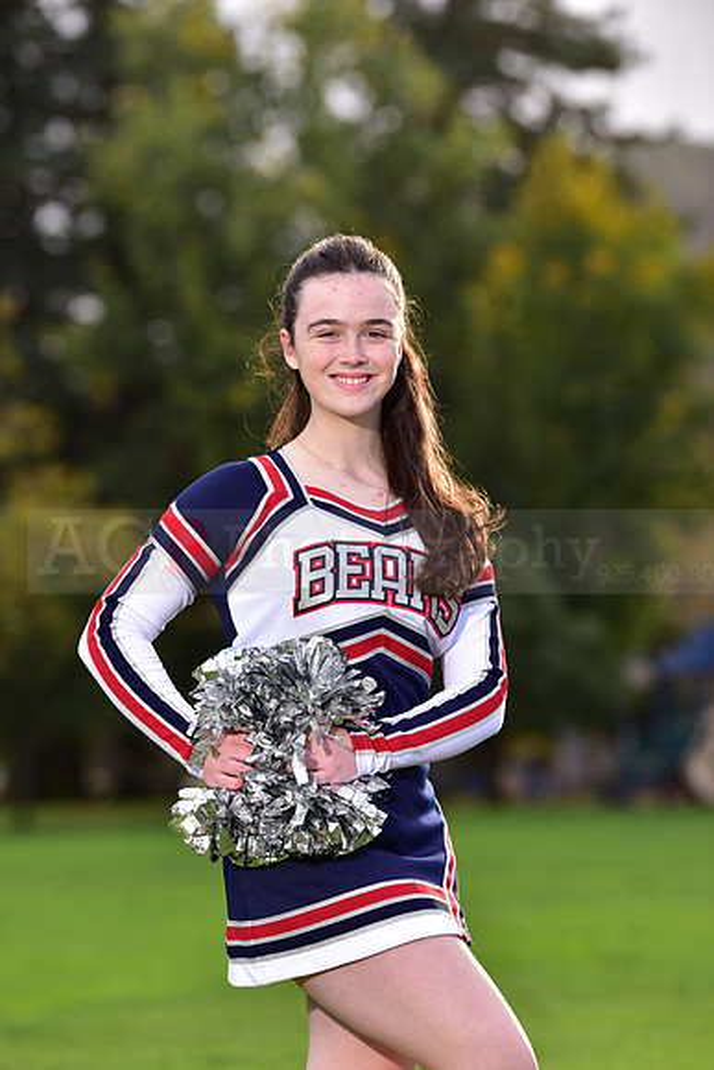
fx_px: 4757
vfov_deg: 12.8
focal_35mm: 160
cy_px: 535
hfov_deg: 8.6
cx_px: 357
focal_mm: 160
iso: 160
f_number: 4.5
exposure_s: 1/250
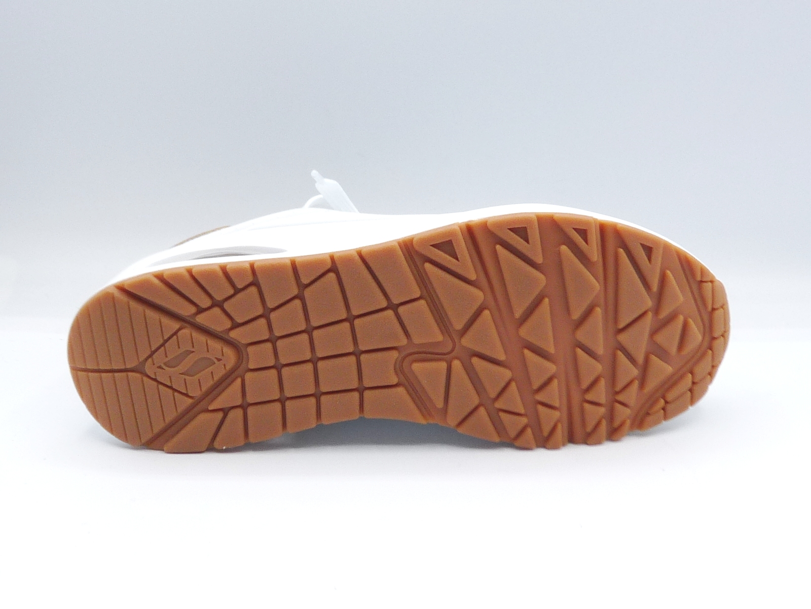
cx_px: 406
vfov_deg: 28.6
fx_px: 1195
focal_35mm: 51
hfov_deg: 37.5
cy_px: 304
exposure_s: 1/250
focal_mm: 5.1
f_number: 4
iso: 100
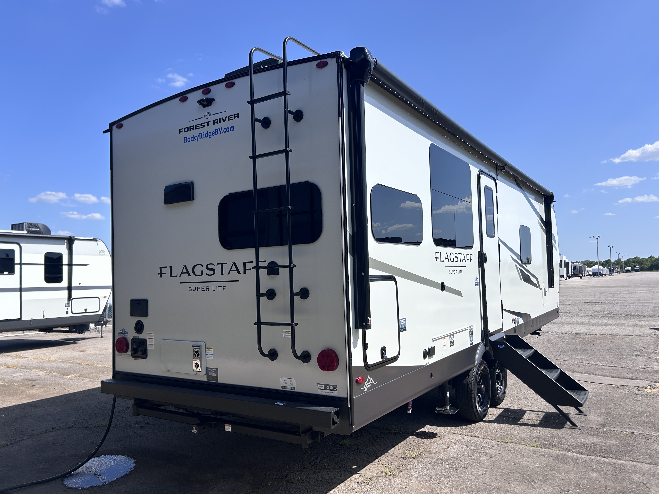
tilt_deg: +3.0
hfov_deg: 67.3
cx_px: 330
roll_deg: +2.1
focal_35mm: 26
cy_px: 247
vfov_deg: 53.1
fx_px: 495
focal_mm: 5.7
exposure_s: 1/4630
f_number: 1.5
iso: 50
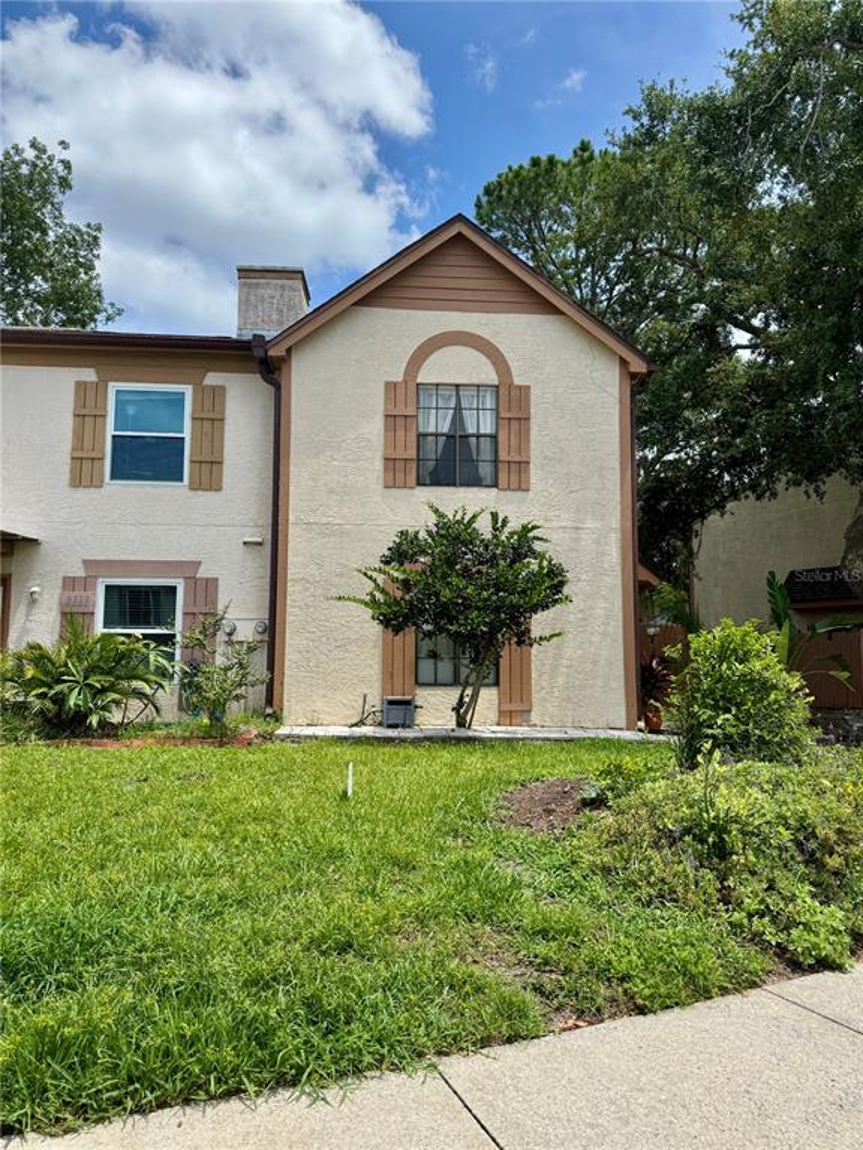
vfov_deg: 71.6
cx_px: 432
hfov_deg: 56.8
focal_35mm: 24
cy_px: 575
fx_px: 798
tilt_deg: +5.6
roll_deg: +0.6
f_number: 1.78
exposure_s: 1/4310
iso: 80
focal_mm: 6.76
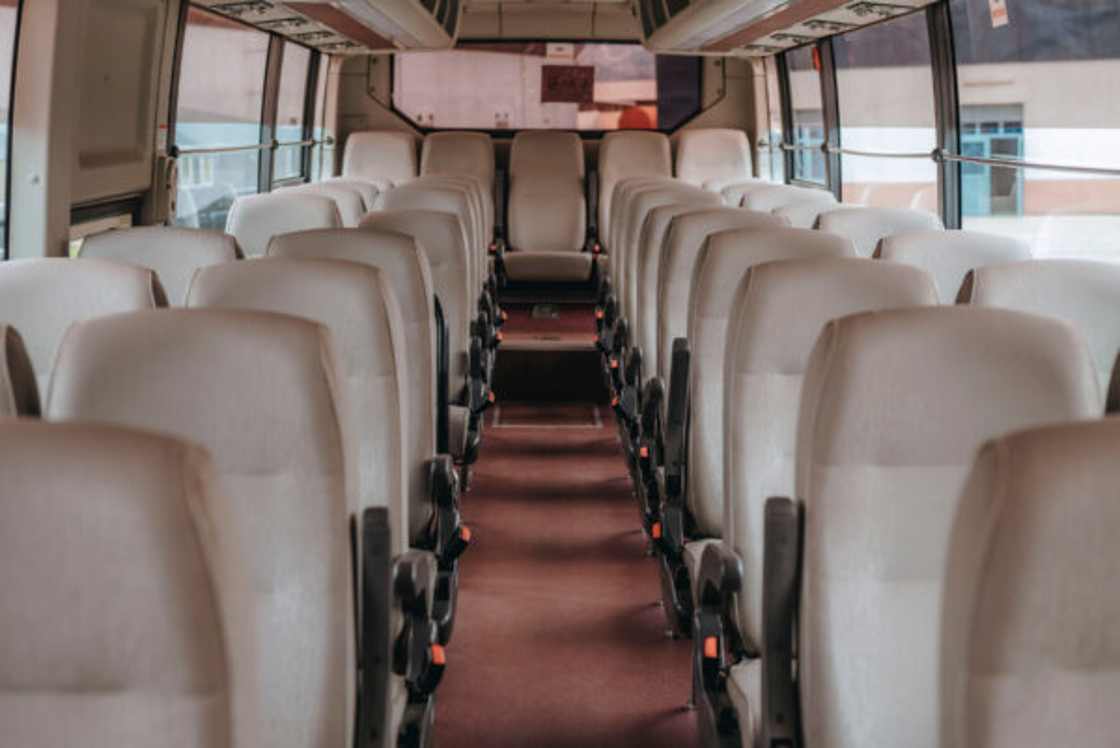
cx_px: 533
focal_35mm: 53
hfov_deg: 37.3
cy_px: 374
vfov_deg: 25.5
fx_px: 1657
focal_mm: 50
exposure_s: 1/125
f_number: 3.5
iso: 200
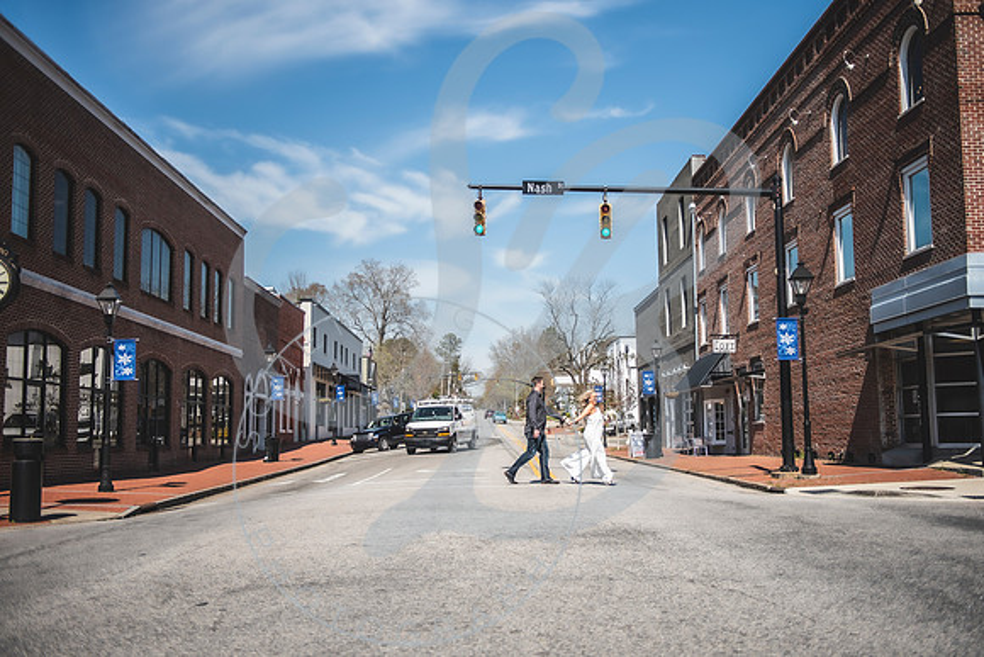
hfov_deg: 51.8
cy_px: 328
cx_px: 508
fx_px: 1013
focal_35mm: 37
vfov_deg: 35.9
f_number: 2.8
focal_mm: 35
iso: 100
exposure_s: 1/2500
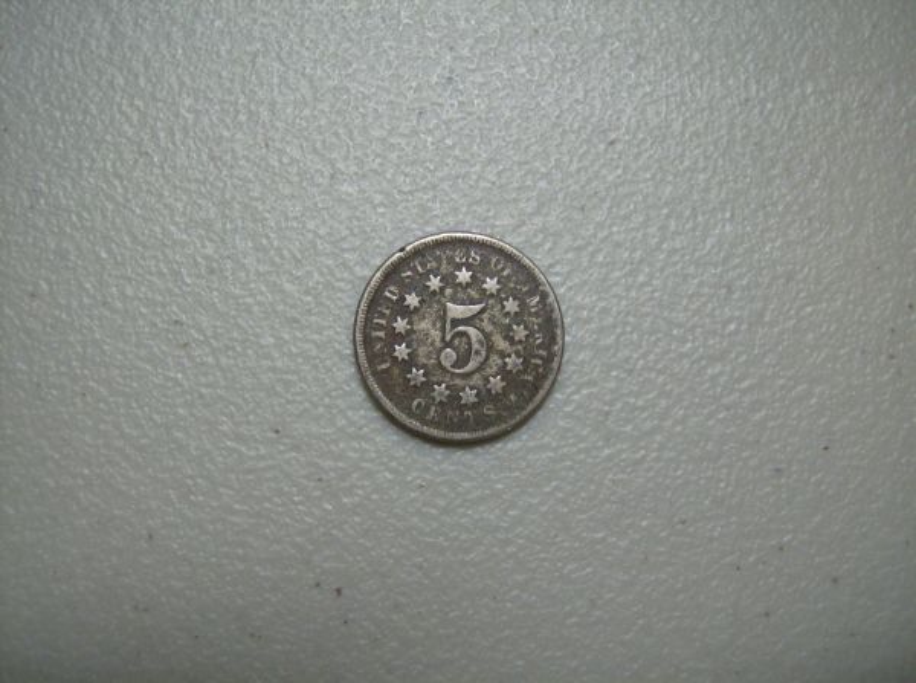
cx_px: 458
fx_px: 950
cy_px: 342
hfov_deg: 51.5
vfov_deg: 39.5
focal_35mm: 36
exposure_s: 1/64
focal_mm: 6
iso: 175
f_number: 2.8
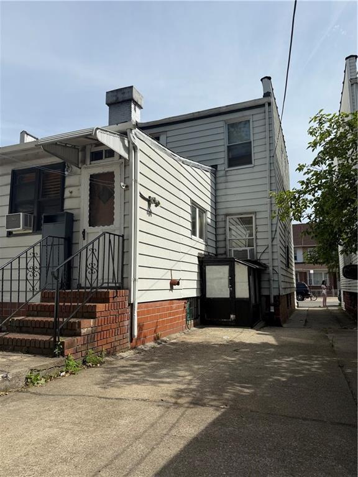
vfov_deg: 71.6
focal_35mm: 24
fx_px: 331
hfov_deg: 56.8
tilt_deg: +7.6
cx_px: 179
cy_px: 238
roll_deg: -0.4
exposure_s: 1/6711
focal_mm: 6.76
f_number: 1.78
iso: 80
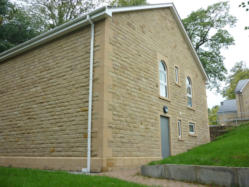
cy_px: 94
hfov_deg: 55.4
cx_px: 124
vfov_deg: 42.9
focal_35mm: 33
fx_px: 237
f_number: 2.8
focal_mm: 5.5
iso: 80
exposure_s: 1/80
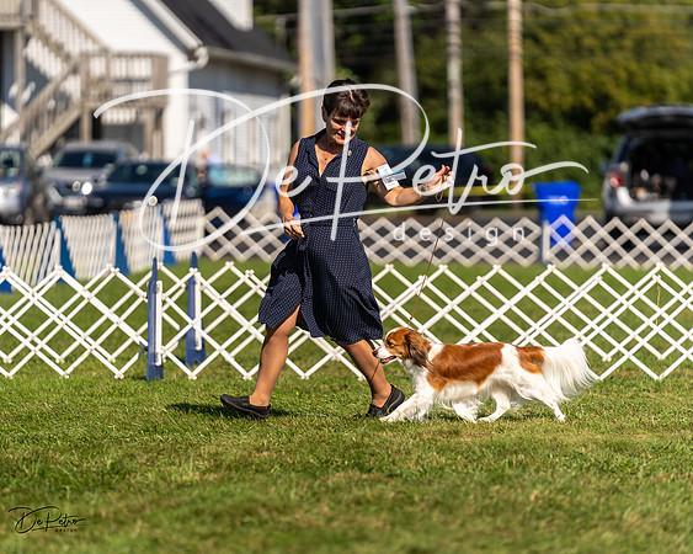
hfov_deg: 8.6
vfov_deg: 6.9
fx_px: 4618
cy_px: 277
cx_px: 346
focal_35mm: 225
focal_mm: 200
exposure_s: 1/2500
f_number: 3.2
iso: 100
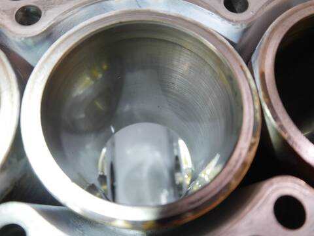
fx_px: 272
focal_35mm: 30
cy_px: 118
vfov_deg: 46.8
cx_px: 157
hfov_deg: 60.0
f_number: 3.5
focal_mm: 15
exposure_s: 1/125
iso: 1250
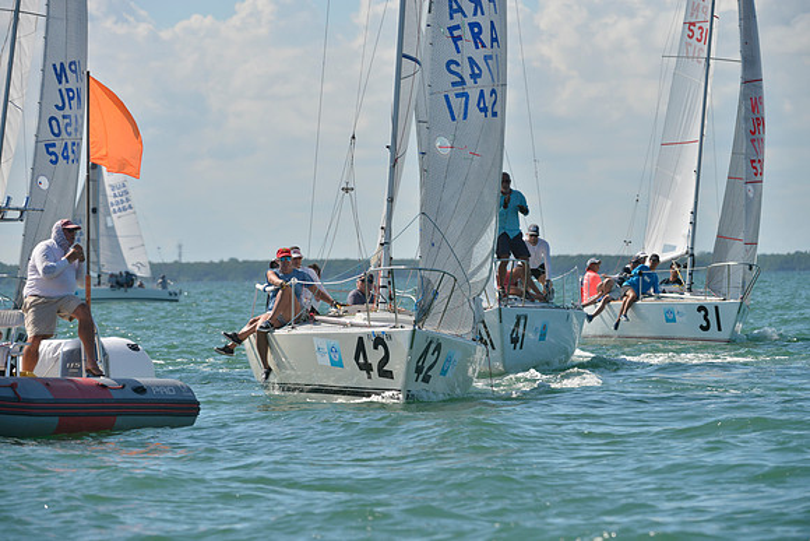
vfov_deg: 5.7
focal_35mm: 240
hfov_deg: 8.6
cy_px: 270
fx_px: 5401
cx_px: 405
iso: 200
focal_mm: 240
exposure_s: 1/1000
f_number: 7.1
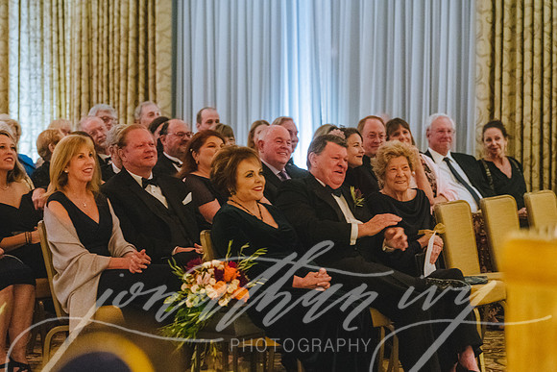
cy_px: 186
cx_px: 278
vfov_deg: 12.4
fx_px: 1711
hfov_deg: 18.5
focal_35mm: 111
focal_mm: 105
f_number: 2.8
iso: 7200
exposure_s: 1/160
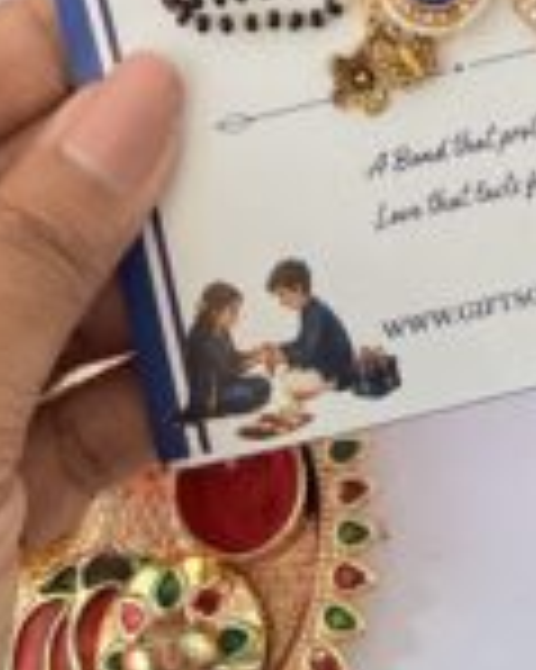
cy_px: -81
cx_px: 432
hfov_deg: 23.8
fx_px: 1251
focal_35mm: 63
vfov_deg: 27.3
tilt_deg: -66.9
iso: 40
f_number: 2.2
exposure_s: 1/232
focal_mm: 2.22
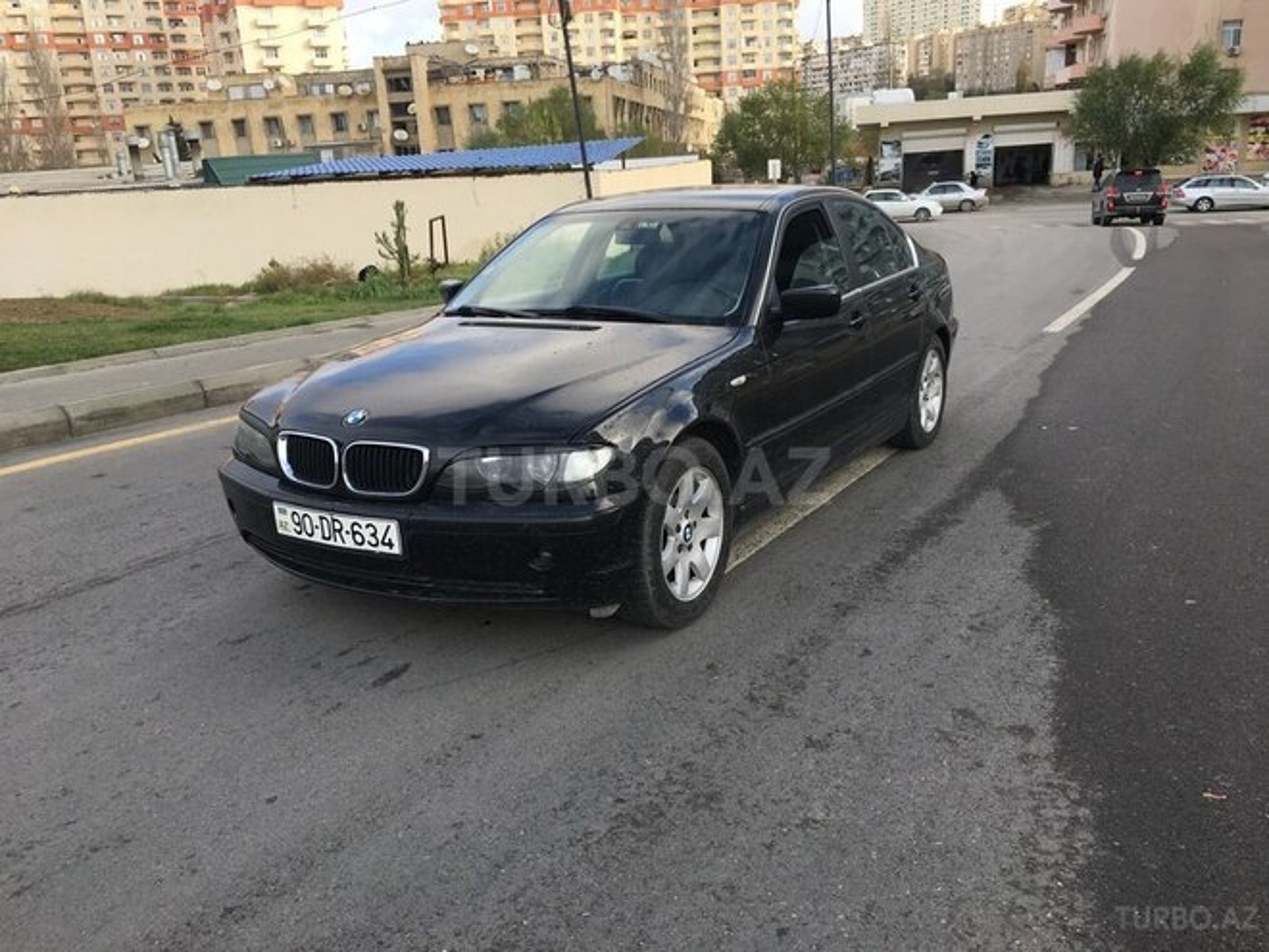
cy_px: 476
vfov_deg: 48.2
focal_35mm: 29
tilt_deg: -15.6
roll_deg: +3.0
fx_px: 1063
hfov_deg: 61.7
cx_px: 634
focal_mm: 4.15
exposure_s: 1/388
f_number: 2.2
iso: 25
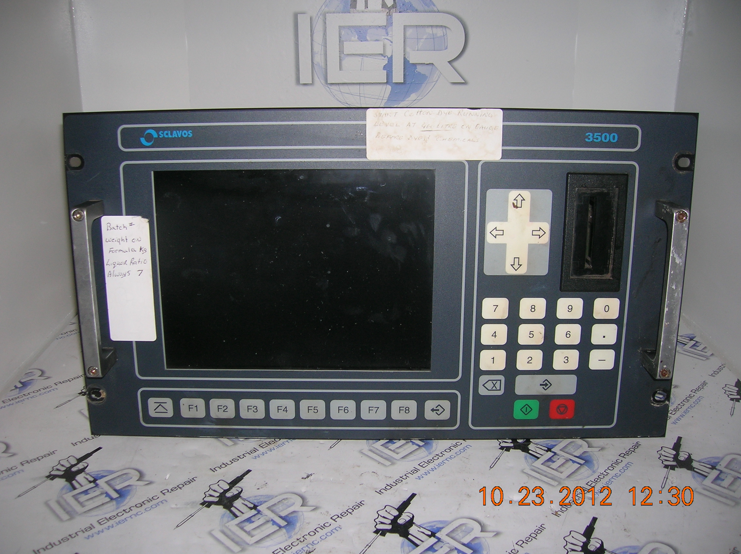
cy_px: 277
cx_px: 370
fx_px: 727
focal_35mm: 34
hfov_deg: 54.0
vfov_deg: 41.7
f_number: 2.9
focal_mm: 5.7
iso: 50
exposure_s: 1/60.1
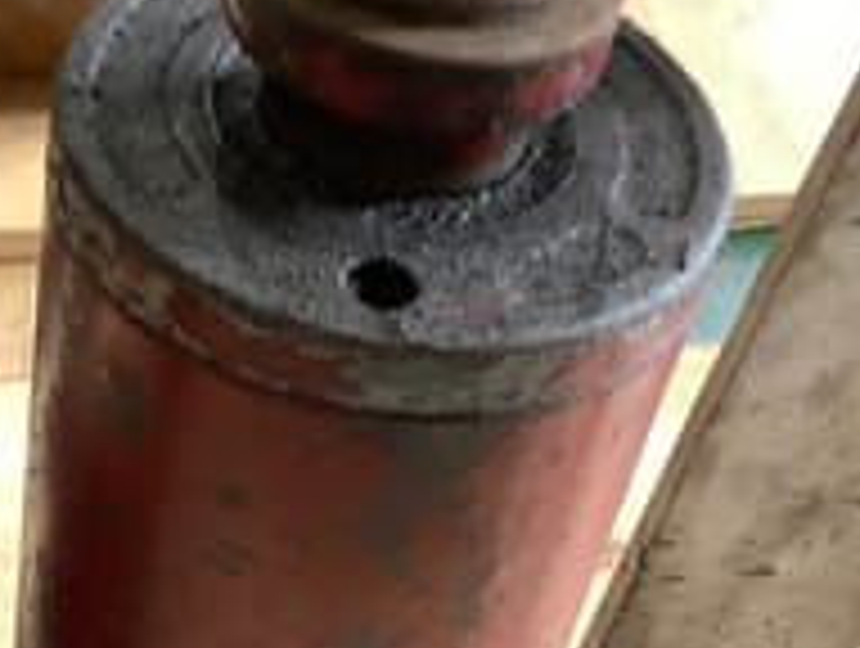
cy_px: 412
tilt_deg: -46.4
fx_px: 2016
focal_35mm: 81
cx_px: 189
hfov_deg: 23.8
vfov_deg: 18.2
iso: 250
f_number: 2.4
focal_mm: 3.3
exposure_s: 1/50
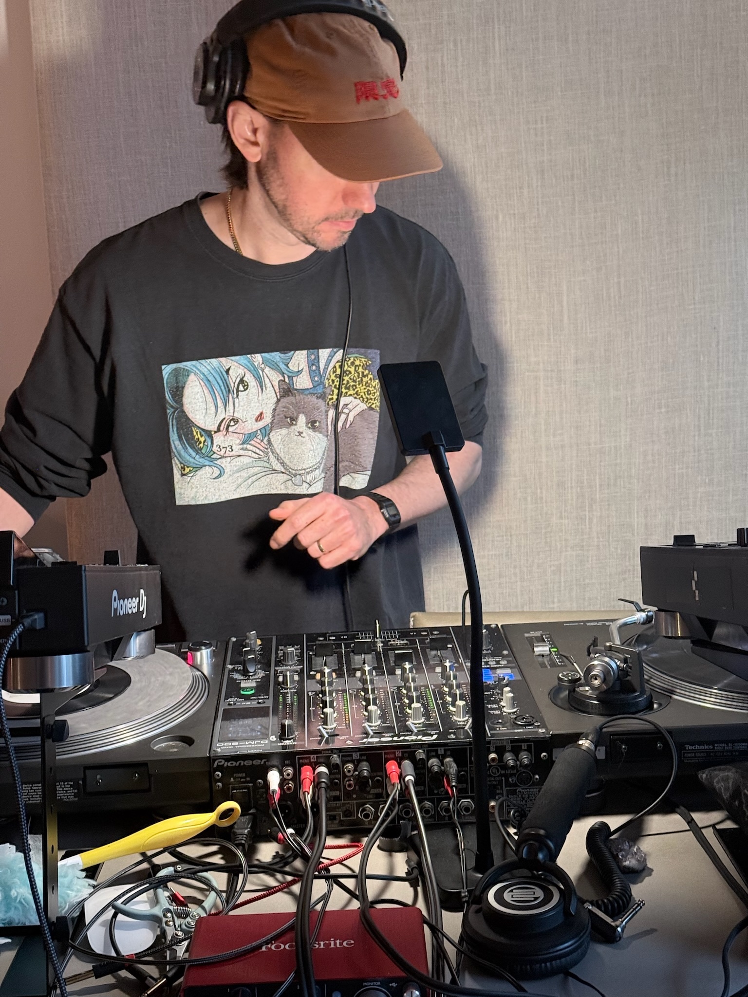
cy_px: 498
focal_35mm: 48
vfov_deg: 39.7
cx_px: 374
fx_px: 1383
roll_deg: +1.6
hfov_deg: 30.3
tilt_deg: -10.3
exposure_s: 1/40
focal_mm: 6.76
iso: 250
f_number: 1.78
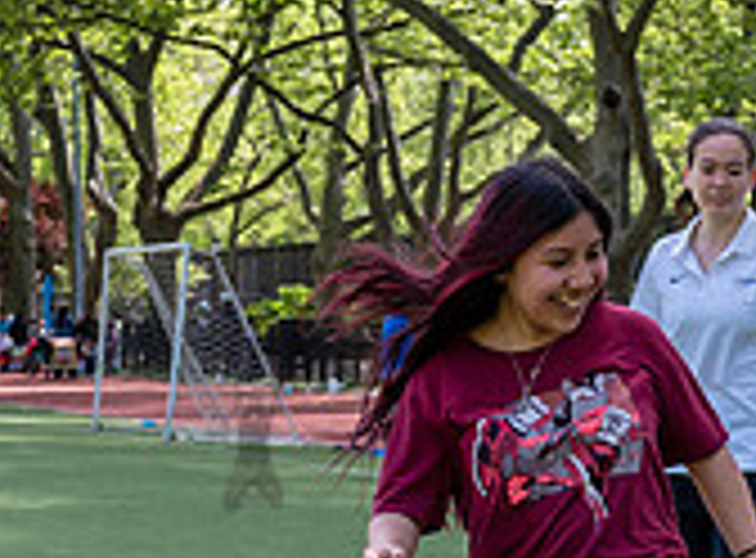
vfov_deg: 10.0
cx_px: 567
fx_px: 3170
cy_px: 562
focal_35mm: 146
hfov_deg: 13.6
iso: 200
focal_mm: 35
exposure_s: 1/400
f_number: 3.5
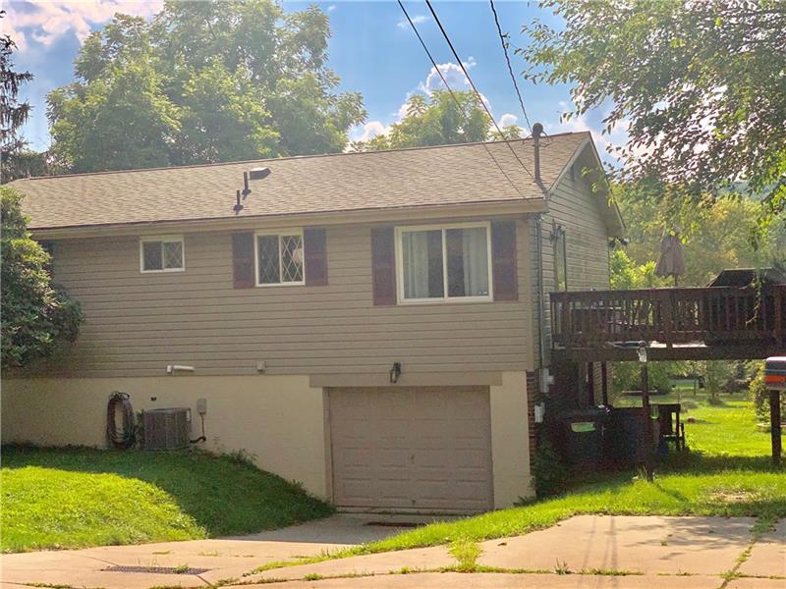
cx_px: 393
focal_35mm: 52
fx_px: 1181
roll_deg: +1.6
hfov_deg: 36.8
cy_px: 294
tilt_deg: +0.2
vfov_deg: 28.0
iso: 16
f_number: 2.4
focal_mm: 6
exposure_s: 1/4785
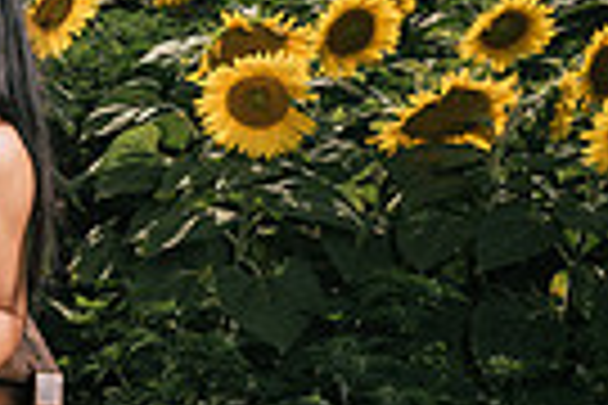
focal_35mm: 112
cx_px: -644
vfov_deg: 12.2
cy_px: 133
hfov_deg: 14.7
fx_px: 1891
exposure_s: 1/200
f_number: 5.6
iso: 64
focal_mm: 26
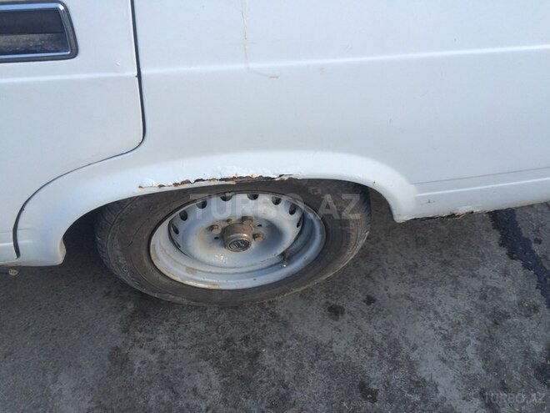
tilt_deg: -53.9
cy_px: 206
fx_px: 461
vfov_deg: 48.2
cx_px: 275
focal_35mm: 29
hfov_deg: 61.7
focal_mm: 4.15
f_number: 2.2
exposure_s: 1/103
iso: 32
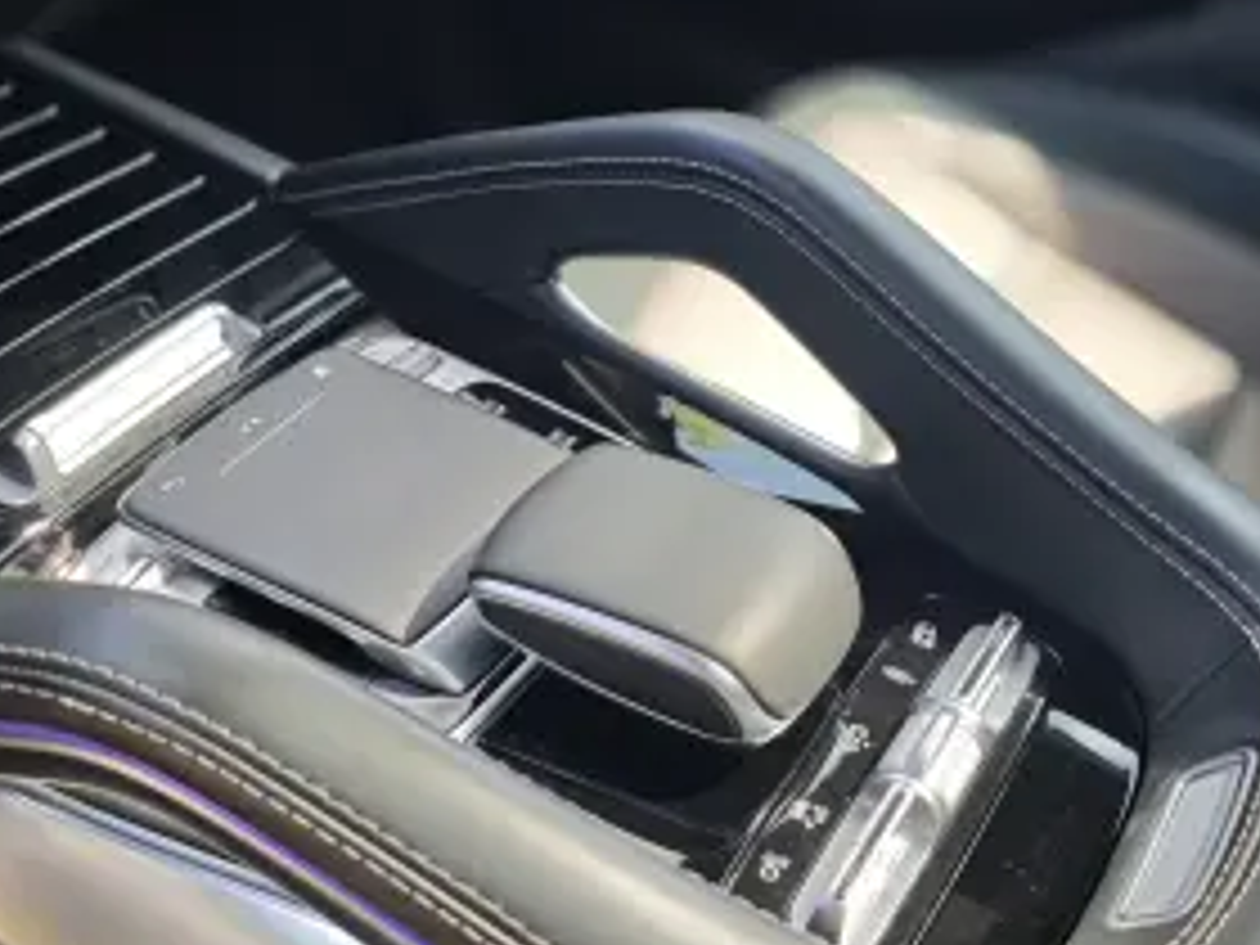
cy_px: 495
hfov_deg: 42.1
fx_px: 1638
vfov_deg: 32.2
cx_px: 616
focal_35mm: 45
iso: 100
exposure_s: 1/570
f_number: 1.4
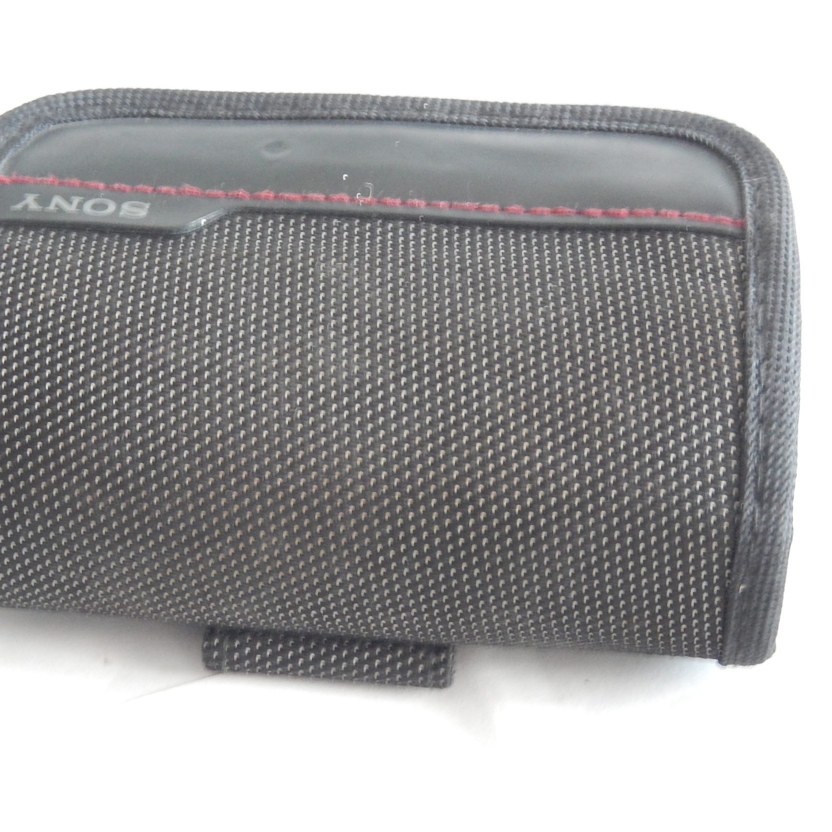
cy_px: 415
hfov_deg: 25.0
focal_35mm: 69
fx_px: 1876
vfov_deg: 25.0
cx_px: 339
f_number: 4.6
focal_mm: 10.4
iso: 800
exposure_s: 1/6
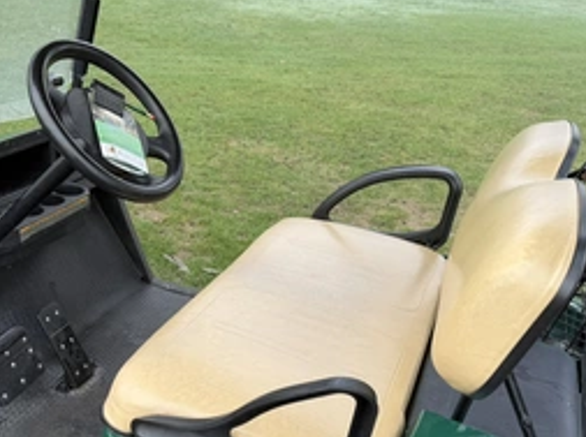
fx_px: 642
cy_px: 305
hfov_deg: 48.5
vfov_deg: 37.1
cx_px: 215
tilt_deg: -28.6
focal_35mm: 38
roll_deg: -0.3
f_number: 1.78
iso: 80
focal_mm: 6.76
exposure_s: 1/401
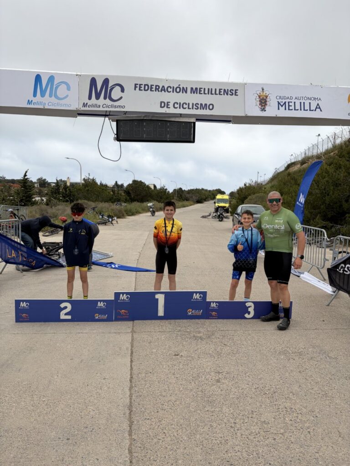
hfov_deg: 53.1
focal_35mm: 26
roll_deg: -0.8
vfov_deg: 67.3
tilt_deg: -5.4
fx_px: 351
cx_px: 175
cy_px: 233
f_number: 1.6
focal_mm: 5.96
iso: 50
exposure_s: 1/4065
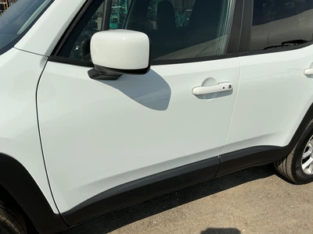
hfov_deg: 63.4
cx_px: 156
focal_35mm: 28
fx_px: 253
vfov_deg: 49.7
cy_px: 117
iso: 25
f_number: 1.8
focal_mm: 3
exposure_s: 1/4405
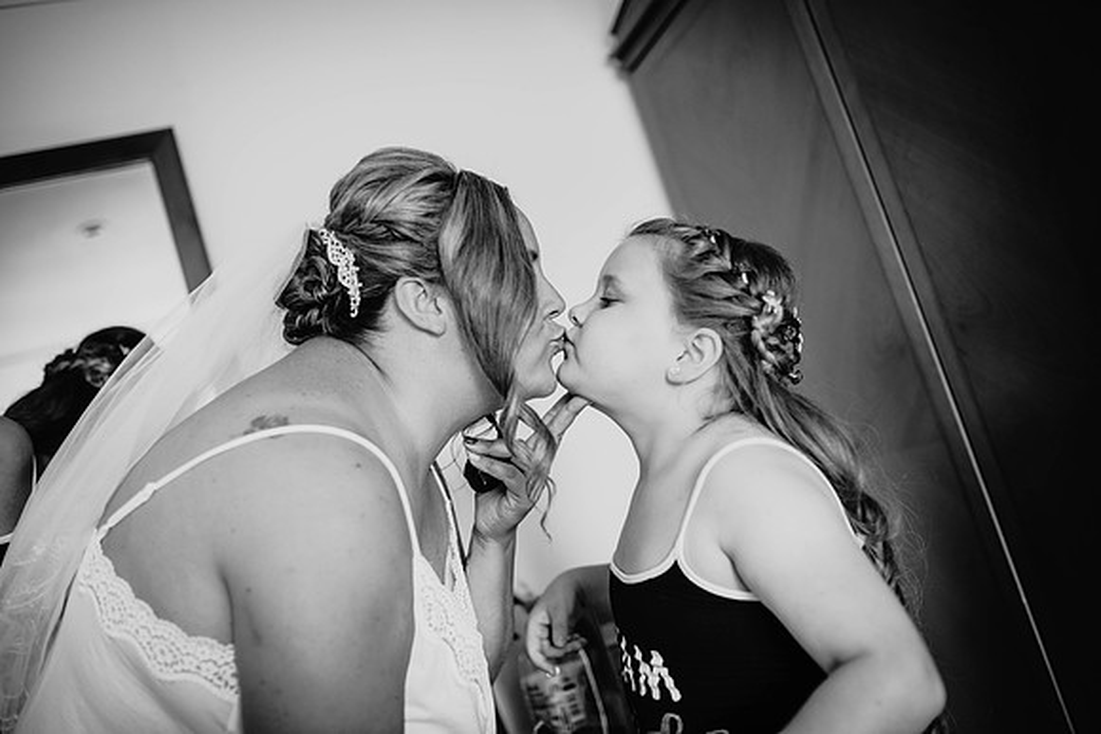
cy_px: 367
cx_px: 550
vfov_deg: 37.9
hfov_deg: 54.4
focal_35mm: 35
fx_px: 1071
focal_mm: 35
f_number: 2
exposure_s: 1/200
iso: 800
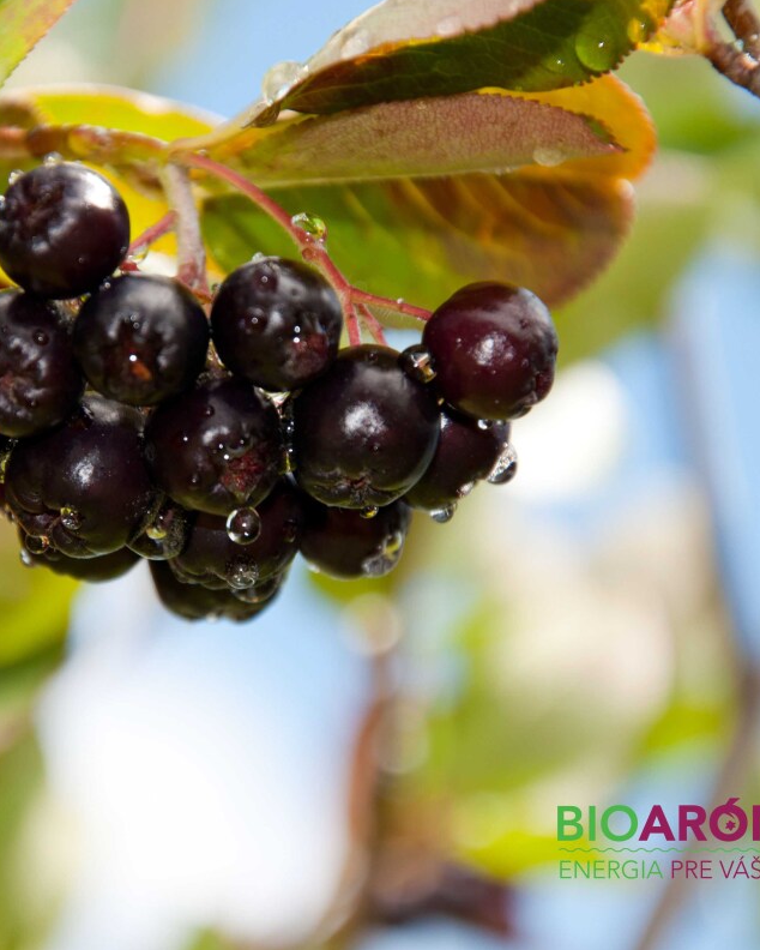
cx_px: 197
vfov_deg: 8.6
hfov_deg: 6.9
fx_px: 6287
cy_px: 474
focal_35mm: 224
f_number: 6.3
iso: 200
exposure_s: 1/200
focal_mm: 105
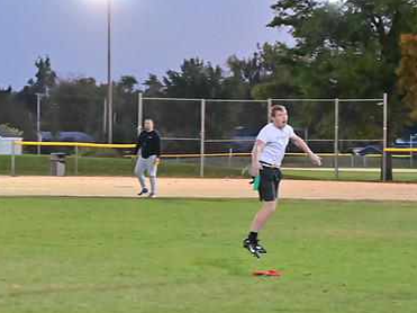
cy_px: 213
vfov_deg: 9.4
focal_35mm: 158
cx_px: 152
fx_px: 1903
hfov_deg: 12.5
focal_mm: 70
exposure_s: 1/400
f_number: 4
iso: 6400
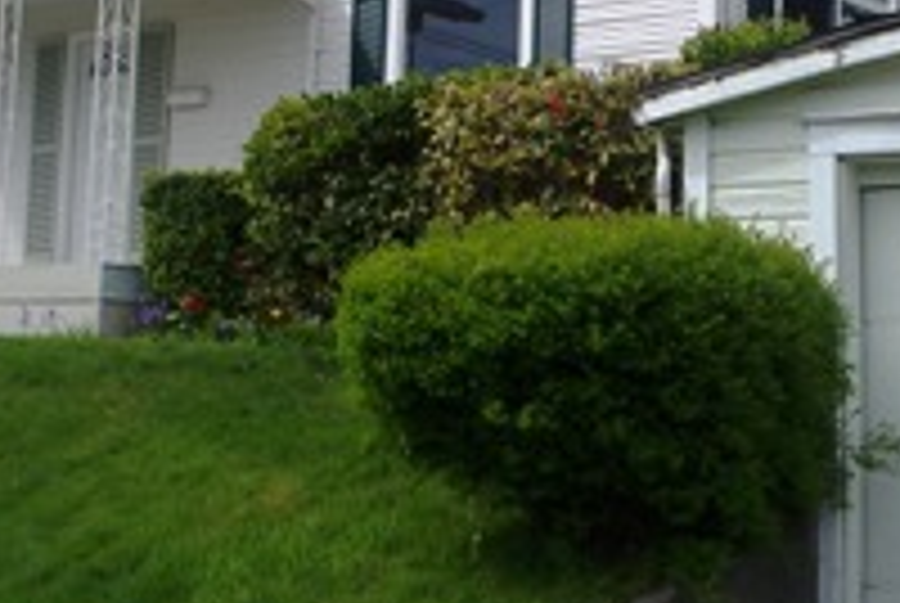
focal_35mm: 86
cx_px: 603
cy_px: 130
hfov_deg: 23.5
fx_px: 2153
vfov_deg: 15.8
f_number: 4
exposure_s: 1/640
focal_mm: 7.8
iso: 64
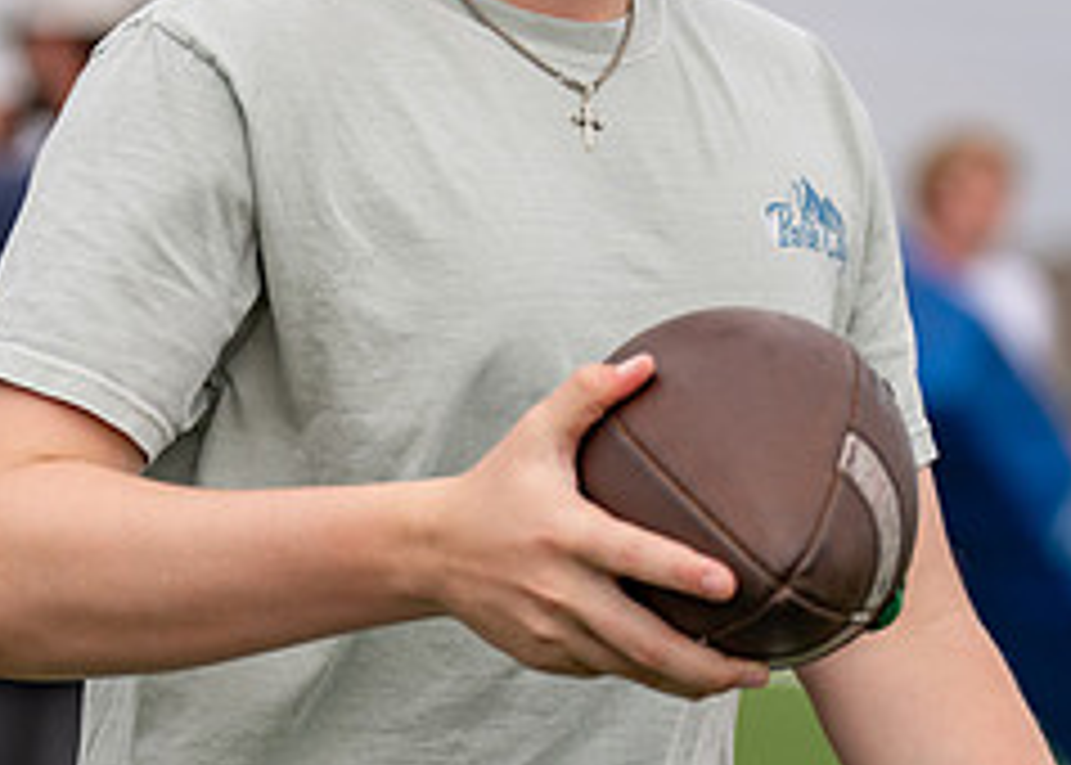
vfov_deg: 5.2
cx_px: 526
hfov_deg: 7.2
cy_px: 76
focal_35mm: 279
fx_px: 8486
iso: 160
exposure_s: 1/2500
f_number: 2.8
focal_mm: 109
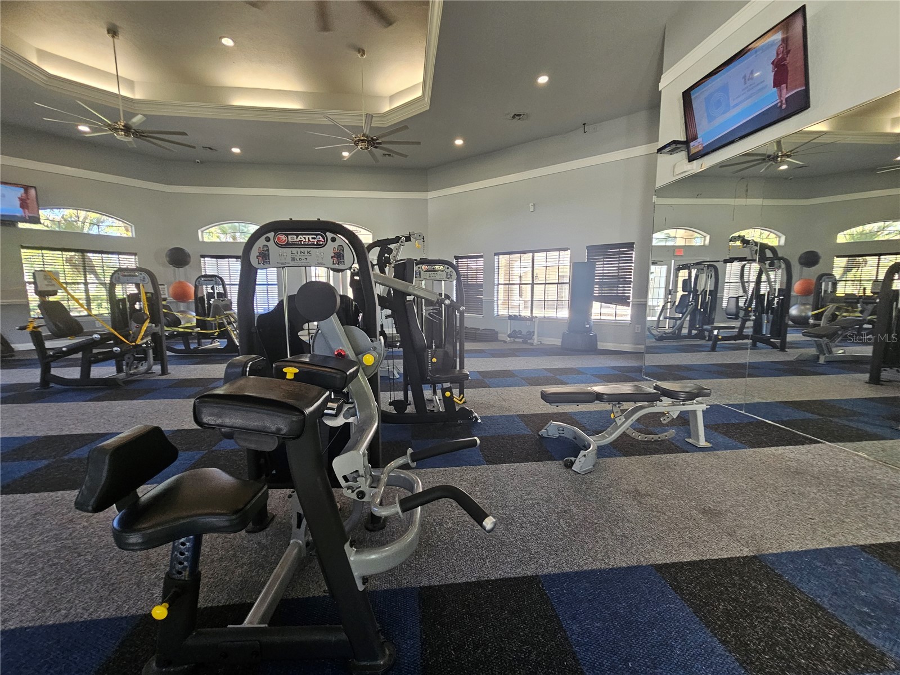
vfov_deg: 89.9
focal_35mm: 13
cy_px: 338
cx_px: 450
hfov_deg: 106.2
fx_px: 338
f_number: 2.2
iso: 250
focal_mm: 2.2
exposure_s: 1/60
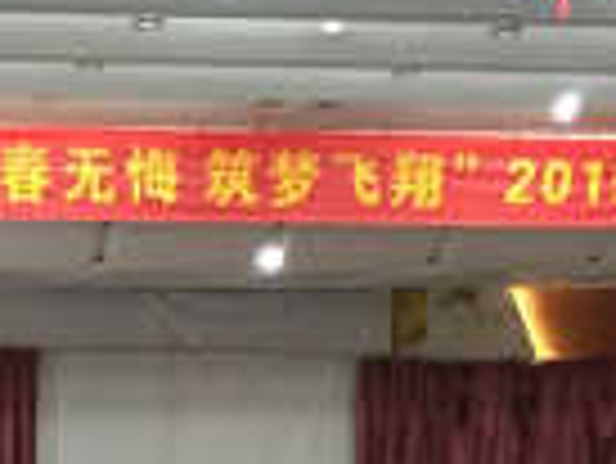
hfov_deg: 17.2
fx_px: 1995
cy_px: 860
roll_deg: +0.0
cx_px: 31
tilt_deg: -13.5
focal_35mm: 112
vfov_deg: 12.1
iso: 250
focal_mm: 4.15
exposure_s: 1/15
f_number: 2.2
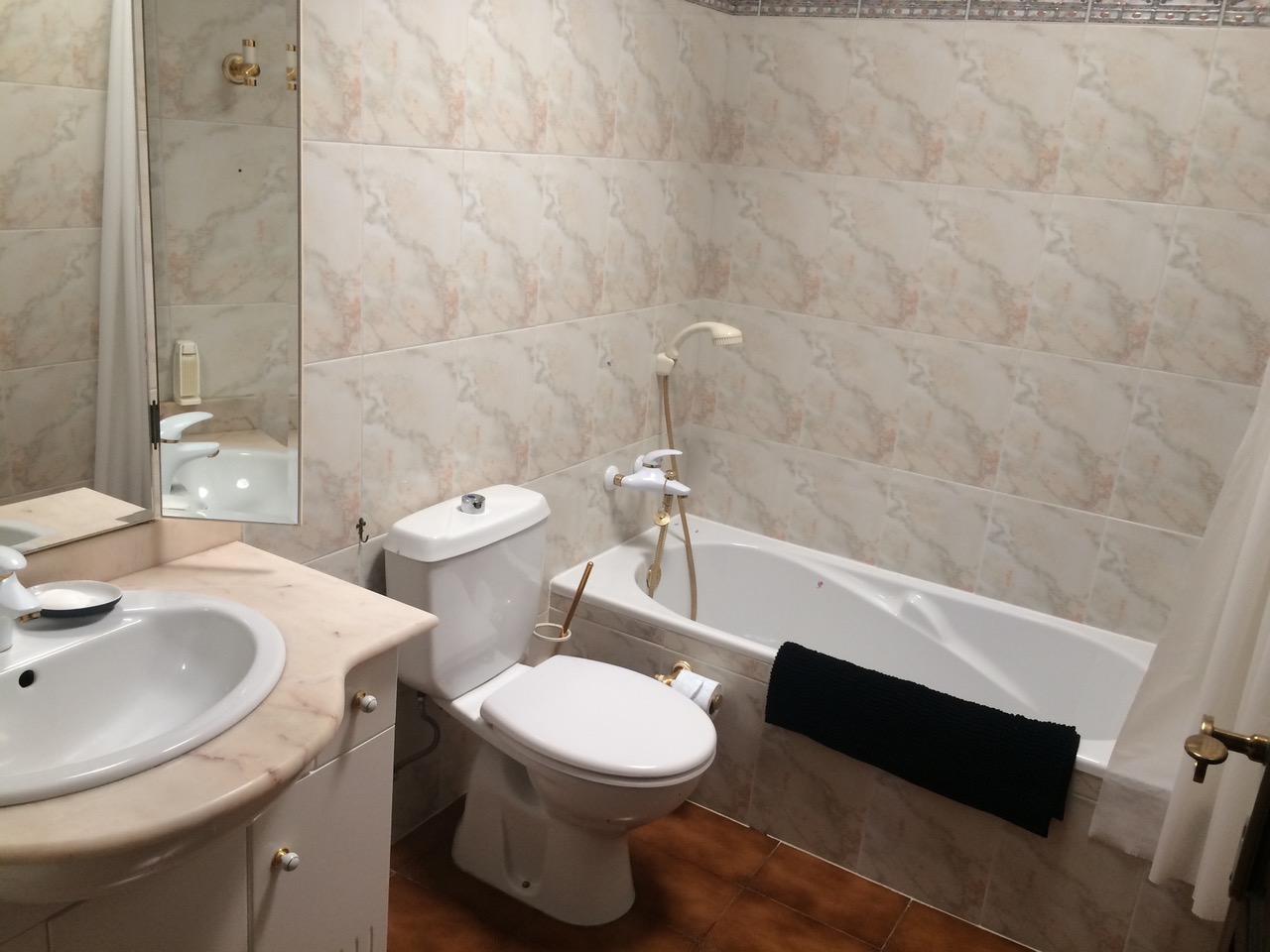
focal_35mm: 29
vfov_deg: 48.2
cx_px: 635
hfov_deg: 61.7
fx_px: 1064
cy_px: 476
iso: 50
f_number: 2.2
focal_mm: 4.15
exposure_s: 1/33
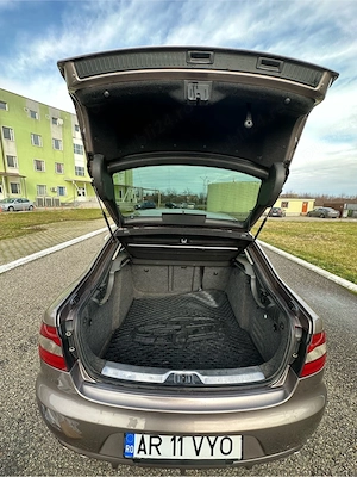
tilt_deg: -10.8
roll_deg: -1.4
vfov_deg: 102.1
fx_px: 193
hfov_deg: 85.7
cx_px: 178
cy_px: 238
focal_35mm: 14
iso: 40
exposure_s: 1/172
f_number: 2.2
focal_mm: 2.22
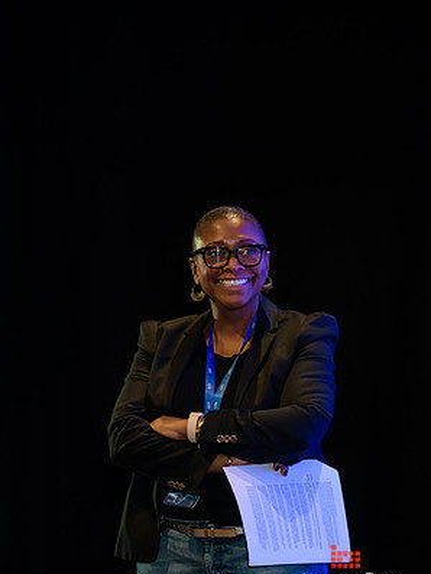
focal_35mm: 218
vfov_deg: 9.1
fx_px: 3617
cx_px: 216
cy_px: 294
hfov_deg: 6.8
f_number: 3.2
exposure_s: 1/200
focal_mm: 200
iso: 1600
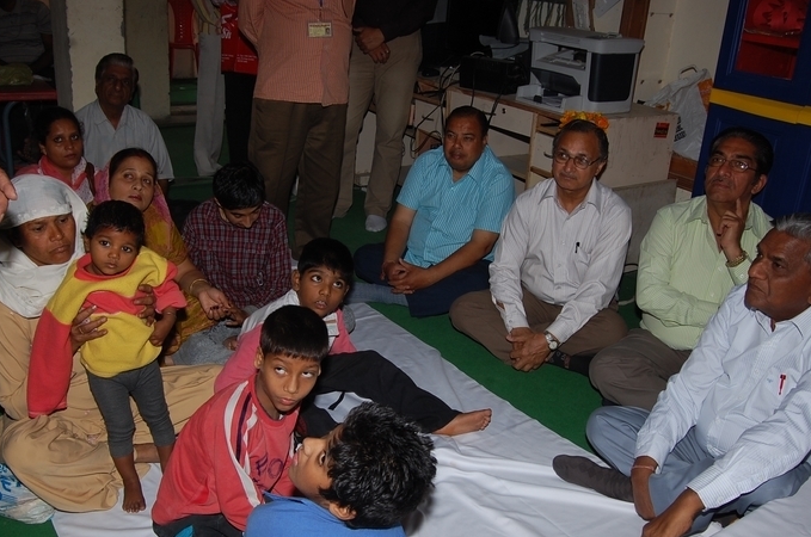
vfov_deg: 39.1
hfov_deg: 56.5
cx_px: 393
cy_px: 304
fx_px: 755
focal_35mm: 34
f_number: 10
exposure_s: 1/125
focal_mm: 19
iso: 200
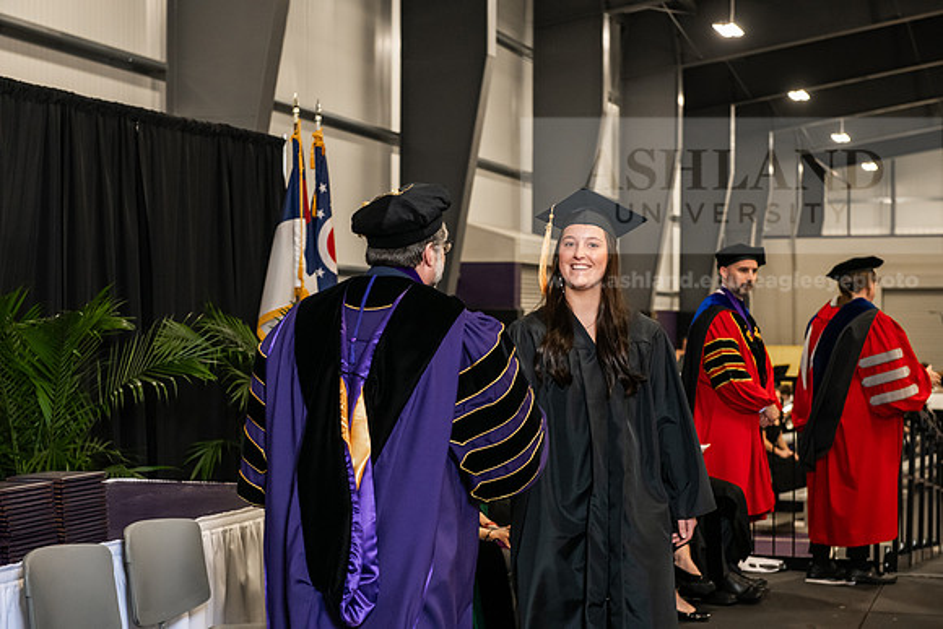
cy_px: 314
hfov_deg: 30.5
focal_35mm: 66
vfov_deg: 20.6
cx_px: 472
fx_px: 1729
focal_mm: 66
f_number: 5
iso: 2500
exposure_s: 1/200
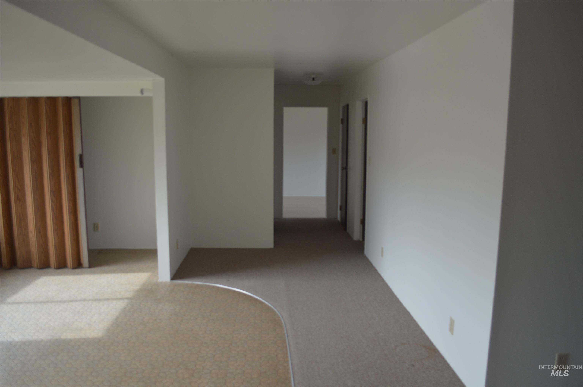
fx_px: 437
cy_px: 194
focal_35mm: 27
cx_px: 292
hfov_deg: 67.4
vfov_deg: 47.8
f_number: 3.5
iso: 220
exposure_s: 1/125
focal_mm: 18
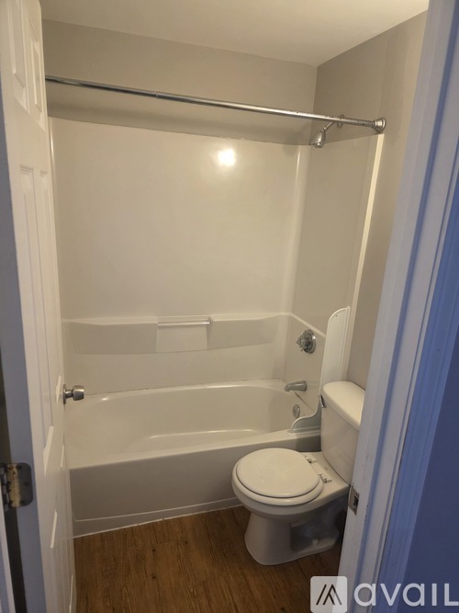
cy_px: 306
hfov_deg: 58.9
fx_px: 407
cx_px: 230
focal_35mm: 23
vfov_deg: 73.9
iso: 400
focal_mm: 6.3
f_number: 1.7
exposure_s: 1/120
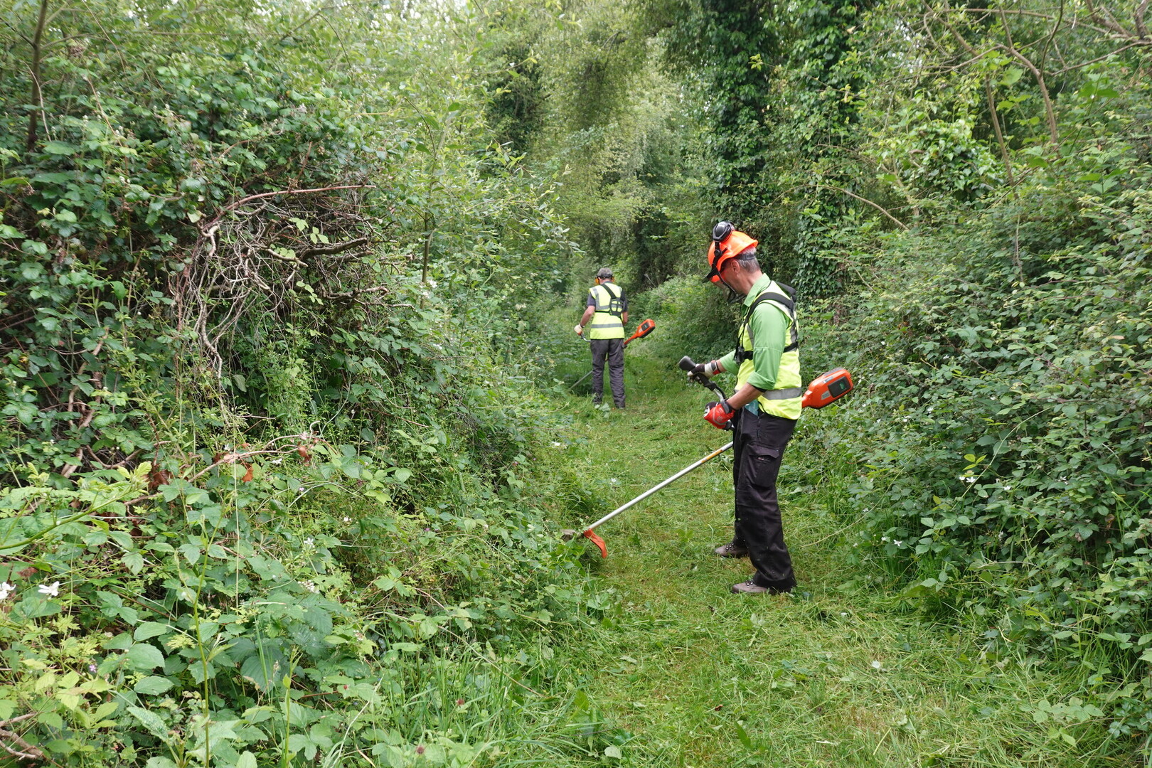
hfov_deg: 60.3
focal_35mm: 31
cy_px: 384
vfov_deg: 42.3
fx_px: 992
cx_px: 576
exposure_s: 1/125
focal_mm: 11.71
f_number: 3.5
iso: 320
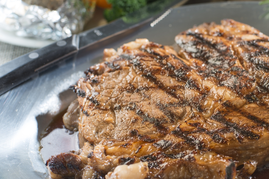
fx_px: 613
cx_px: 198
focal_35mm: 82
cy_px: 78
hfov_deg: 24.5
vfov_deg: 16.7
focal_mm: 50
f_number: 5.6
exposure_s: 1/30
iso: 100
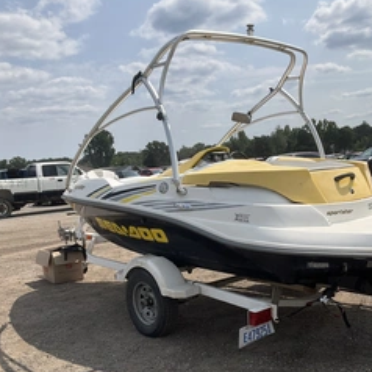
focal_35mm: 43
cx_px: 203
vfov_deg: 39.0
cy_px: 224
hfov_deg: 39.1
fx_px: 523
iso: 25
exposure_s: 1/3322
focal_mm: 3
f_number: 1.8
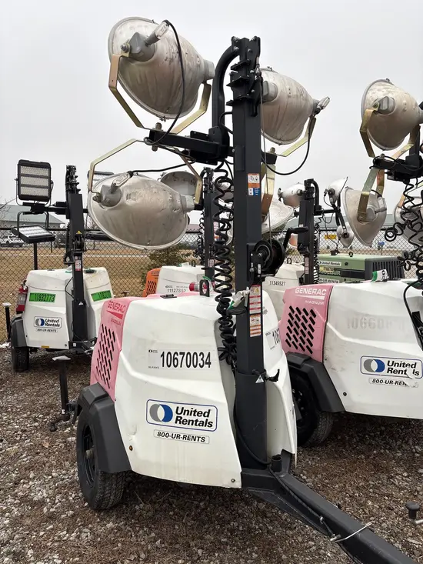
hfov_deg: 53.1
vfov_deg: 67.3
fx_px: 423
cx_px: 212
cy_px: 282
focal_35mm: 26
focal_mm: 5.96
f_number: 1.6
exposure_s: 1/341
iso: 50
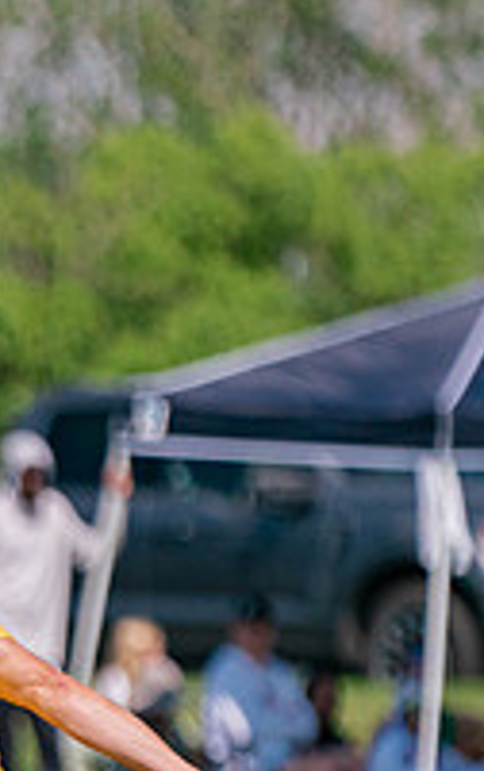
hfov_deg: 1.6
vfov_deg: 2.6
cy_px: 799
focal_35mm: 798
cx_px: -412
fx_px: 16806
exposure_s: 1/16000
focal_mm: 200
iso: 640
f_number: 2.8
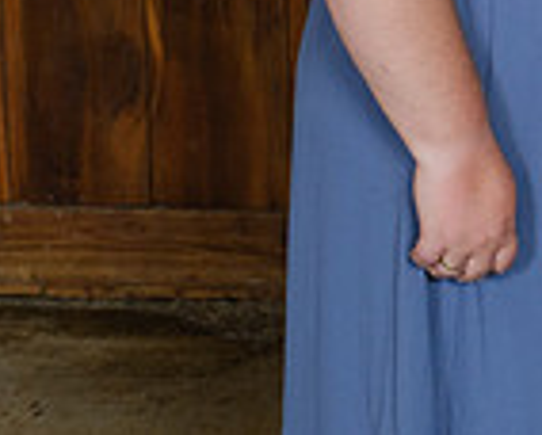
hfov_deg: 11.0
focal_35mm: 167
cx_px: 878
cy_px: -327
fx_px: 2683
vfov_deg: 8.9
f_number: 4.5
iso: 1600
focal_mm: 27.4
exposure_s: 1/125
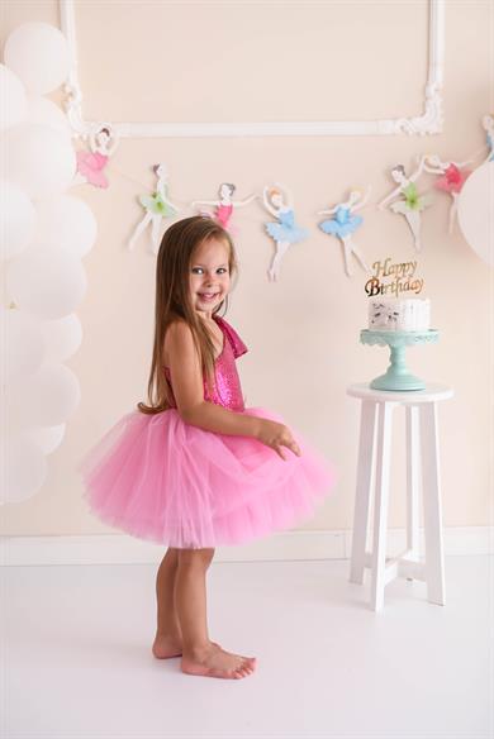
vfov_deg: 54.4
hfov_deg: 37.9
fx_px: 720
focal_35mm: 35
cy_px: 370
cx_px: 247
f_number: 2.5
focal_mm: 35
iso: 250
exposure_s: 1/250
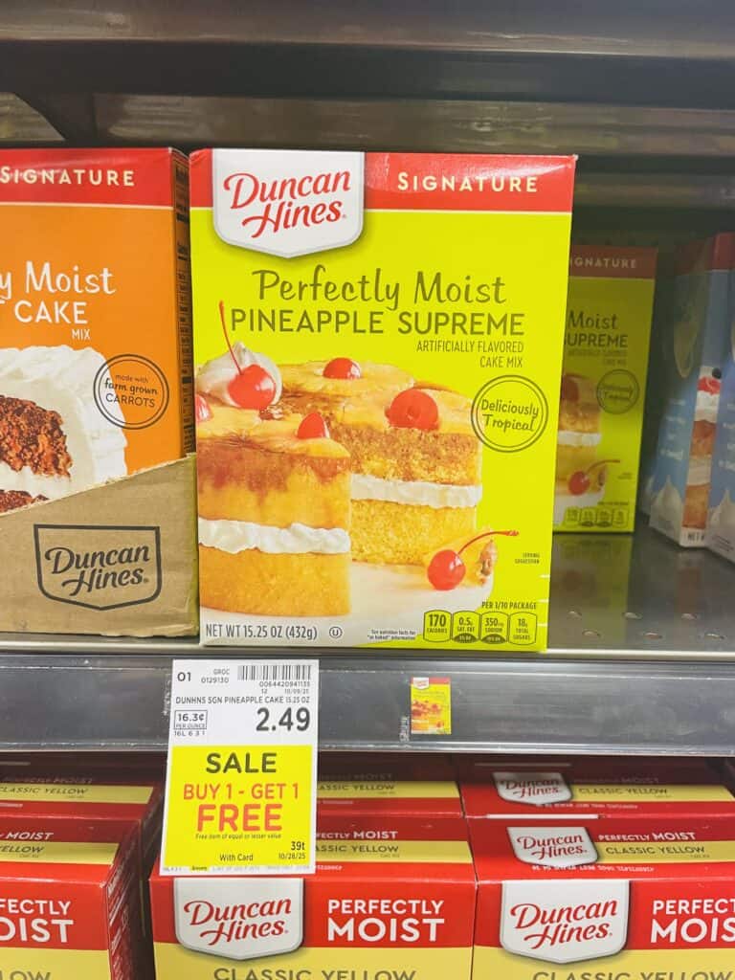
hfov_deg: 53.1
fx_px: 736
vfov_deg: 67.3
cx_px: 368
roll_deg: -0.7
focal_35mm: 26
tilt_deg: -11.9
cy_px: 490
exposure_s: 1/60
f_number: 1.6
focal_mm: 4.2
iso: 100
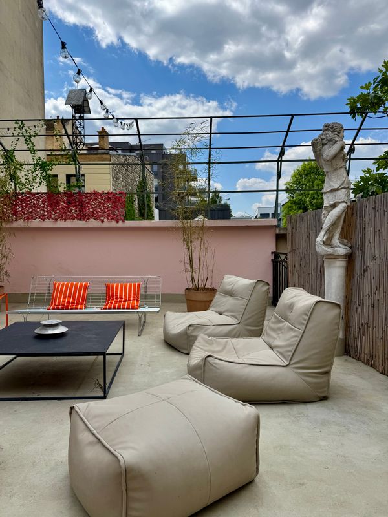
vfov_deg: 71.6
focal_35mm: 24
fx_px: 359
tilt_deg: -2.0
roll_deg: +1.1
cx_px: 194
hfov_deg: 56.8
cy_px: 258
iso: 80
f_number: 1.78
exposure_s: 1/5348
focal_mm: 6.76
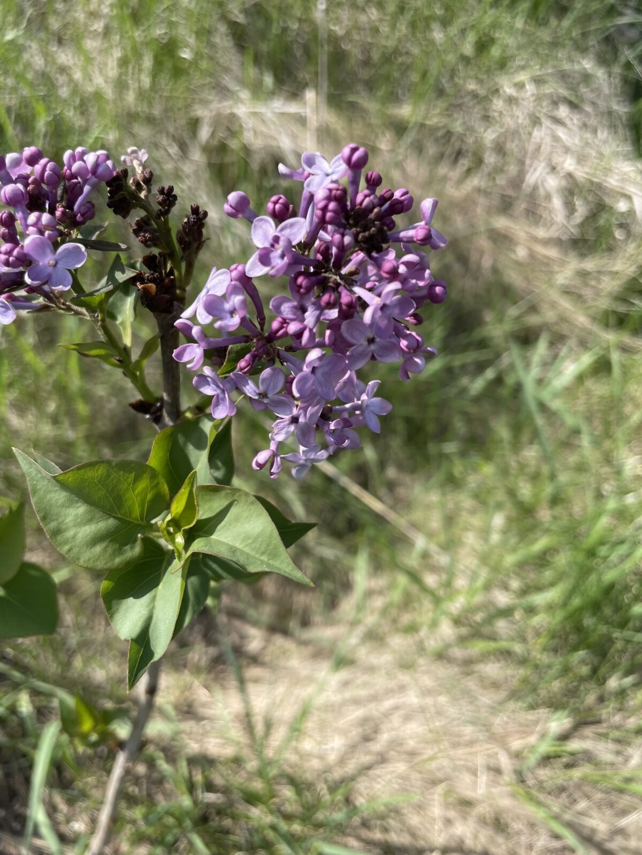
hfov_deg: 53.1
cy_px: 428
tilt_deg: -57.4
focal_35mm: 26
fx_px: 643
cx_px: 321
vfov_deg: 67.3
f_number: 1.6
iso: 32
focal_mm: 4.2
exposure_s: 1/1511
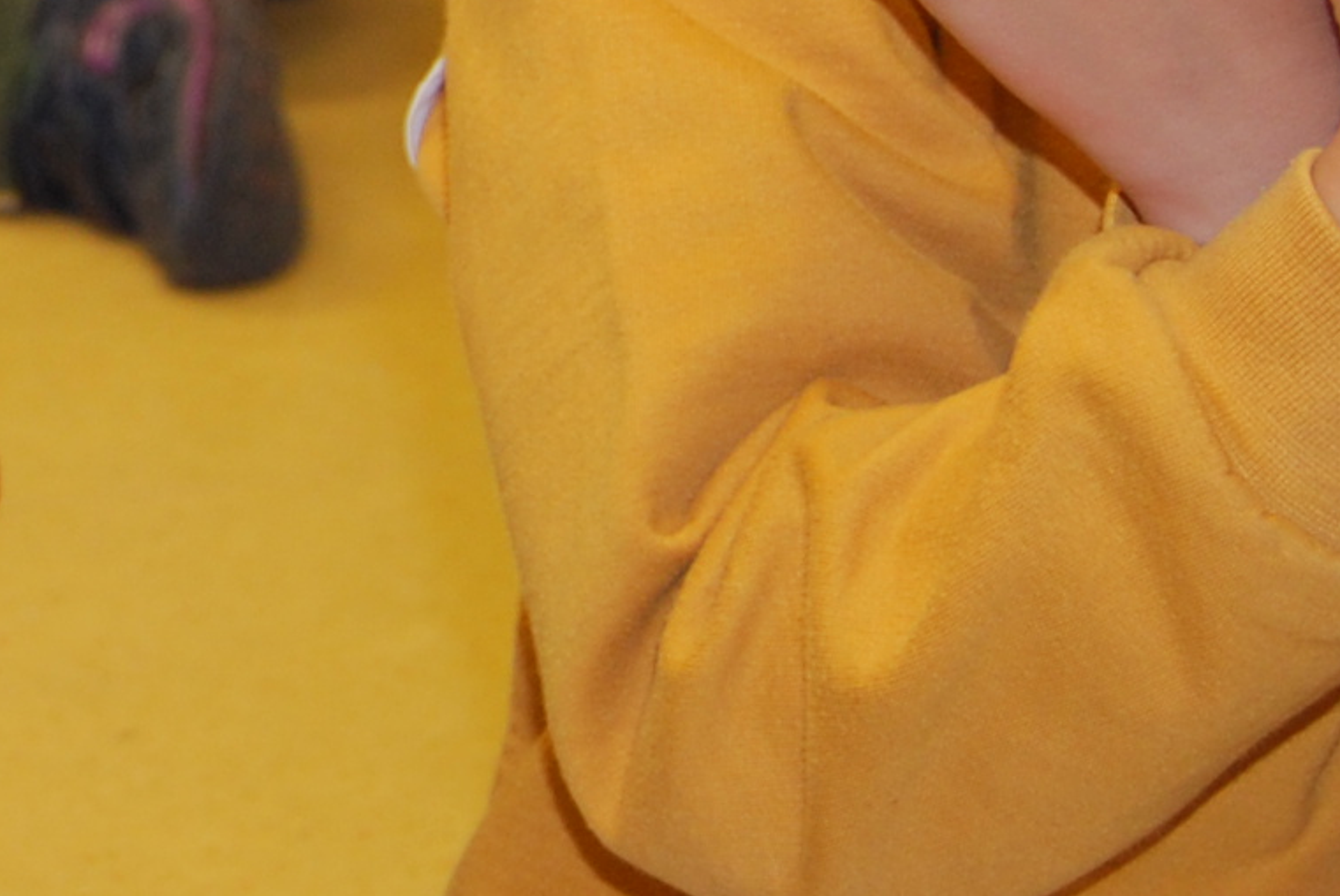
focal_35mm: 176
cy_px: -280
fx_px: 6540
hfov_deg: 11.1
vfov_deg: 7.7
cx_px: -893
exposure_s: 1/60
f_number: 3.8
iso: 200
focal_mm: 23
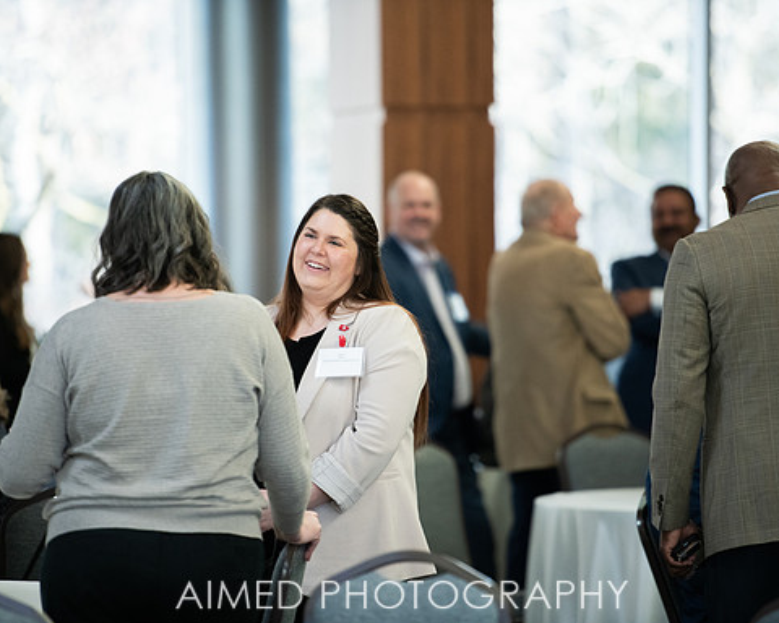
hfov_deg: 8.5
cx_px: 404
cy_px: 312
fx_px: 5234
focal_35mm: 227
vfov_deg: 6.8
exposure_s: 1/200
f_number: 2.8
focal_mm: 200
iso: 2000
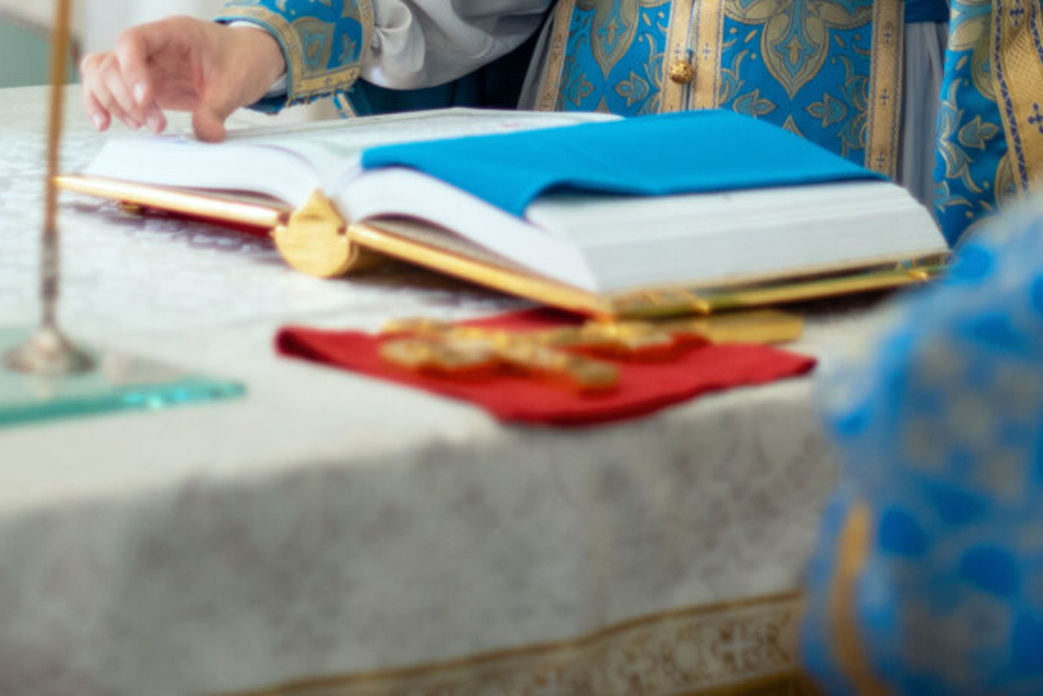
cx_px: 418
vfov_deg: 9.6
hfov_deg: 14.6
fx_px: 4058
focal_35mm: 140
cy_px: -202
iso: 360
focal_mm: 50
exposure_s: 1/320
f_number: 1.4
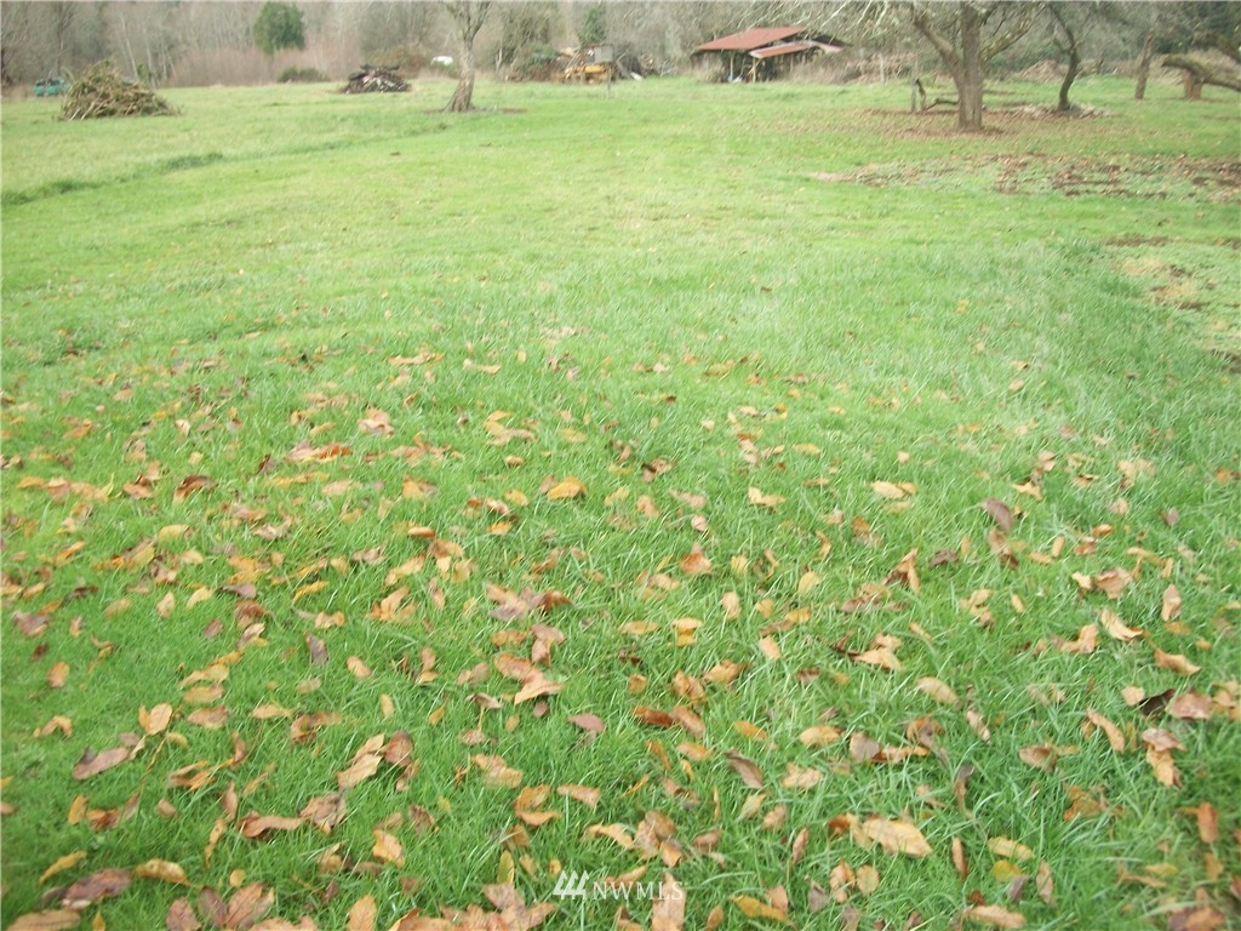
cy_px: 466
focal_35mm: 32
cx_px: 620
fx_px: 1147
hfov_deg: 56.8
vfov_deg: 44.2
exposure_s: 1/160
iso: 80
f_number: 2.9
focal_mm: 5.7
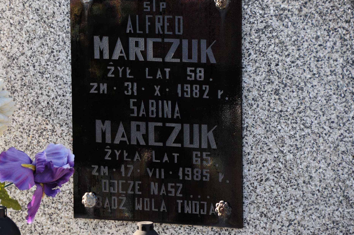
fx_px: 2304
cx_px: 158
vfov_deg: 5.8
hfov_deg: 8.8
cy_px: 107
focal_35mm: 235
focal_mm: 135
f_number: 7.1
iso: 320
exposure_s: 1/320
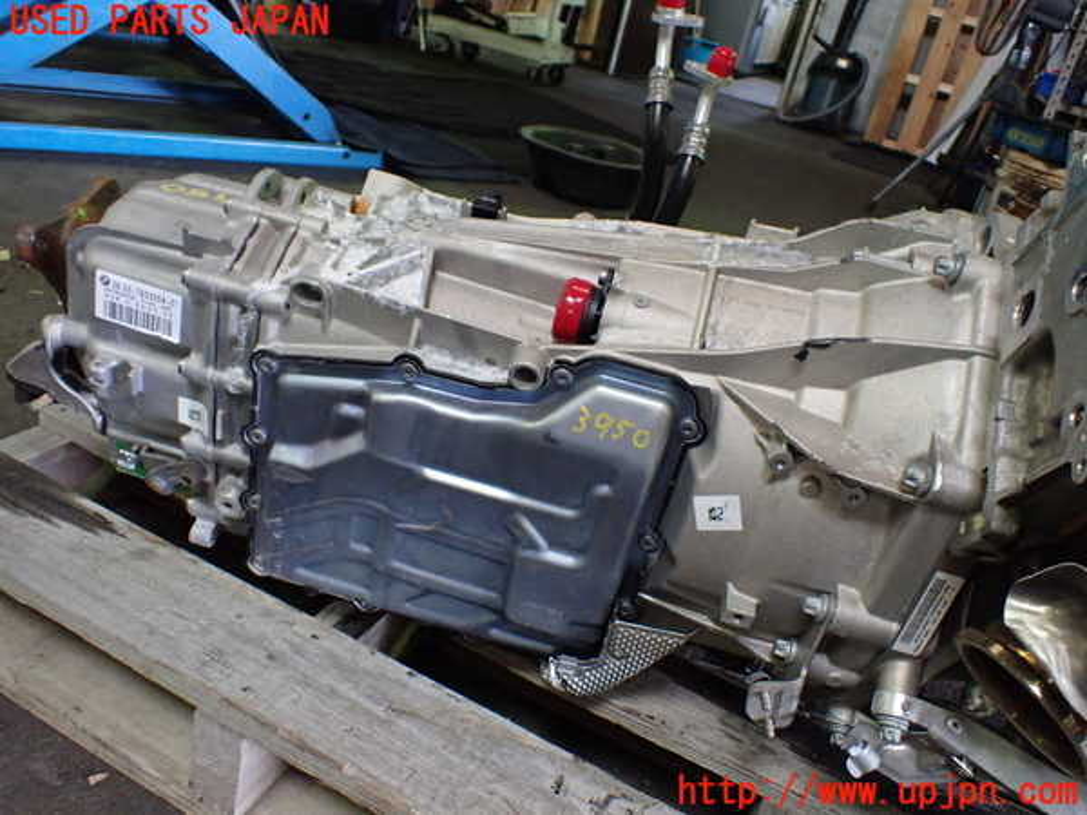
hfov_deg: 60.0
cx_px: 544
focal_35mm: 30
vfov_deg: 46.8
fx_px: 942
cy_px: 408
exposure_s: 1/125
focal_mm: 5.4
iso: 640
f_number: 2.3
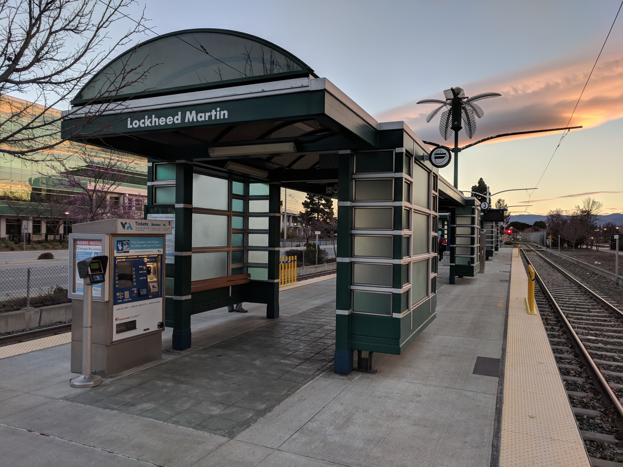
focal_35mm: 26
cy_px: 234
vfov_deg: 53.1
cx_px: 312
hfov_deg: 67.3
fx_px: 468
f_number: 2
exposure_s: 1/177
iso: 50
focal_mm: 4.67
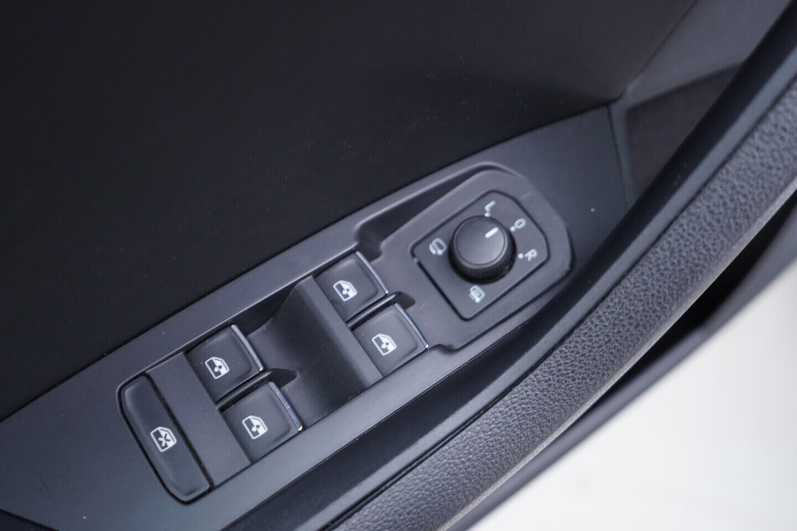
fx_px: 797
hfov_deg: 53.1
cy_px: 266
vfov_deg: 36.9
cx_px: 398
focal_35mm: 36
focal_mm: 24
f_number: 2.8
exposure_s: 1/40
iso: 320
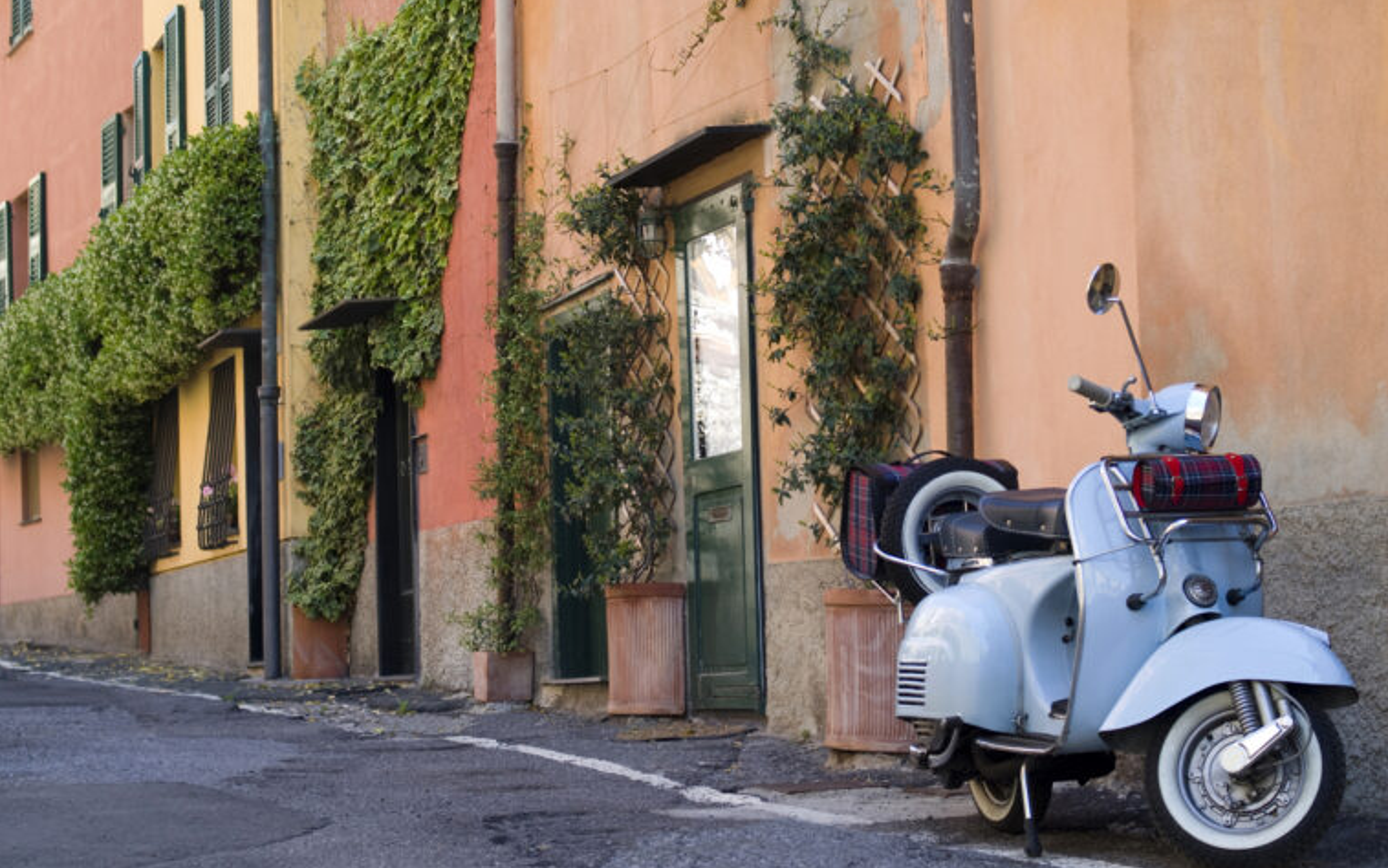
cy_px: 434
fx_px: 2346
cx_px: 701
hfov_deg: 33.0
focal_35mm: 62
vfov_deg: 21.0
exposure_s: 1/90
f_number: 4.5
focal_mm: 40
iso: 100
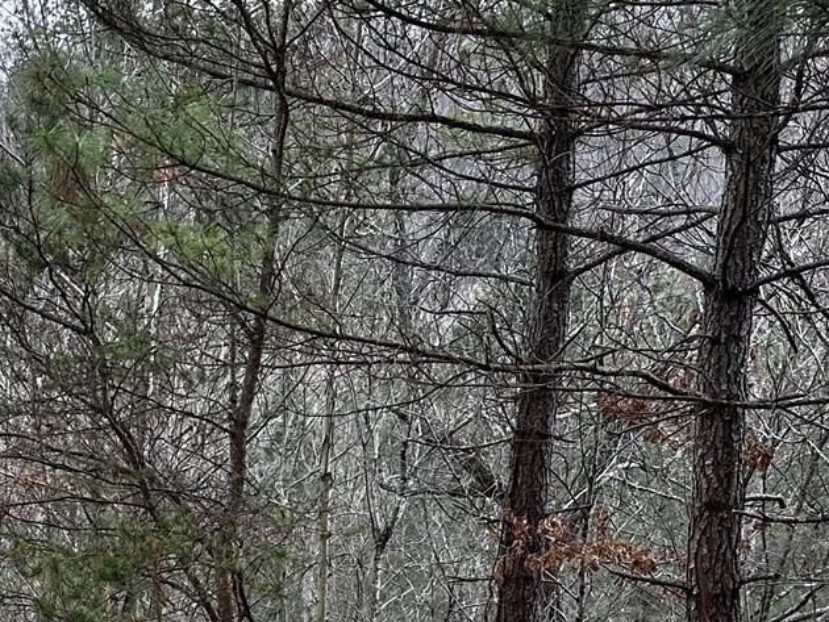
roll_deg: -1.4
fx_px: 1869
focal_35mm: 78
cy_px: 873
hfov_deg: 21.6
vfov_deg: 17.4
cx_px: -359
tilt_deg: -9.5
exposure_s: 1/446
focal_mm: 6.86
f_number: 1.78
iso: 80
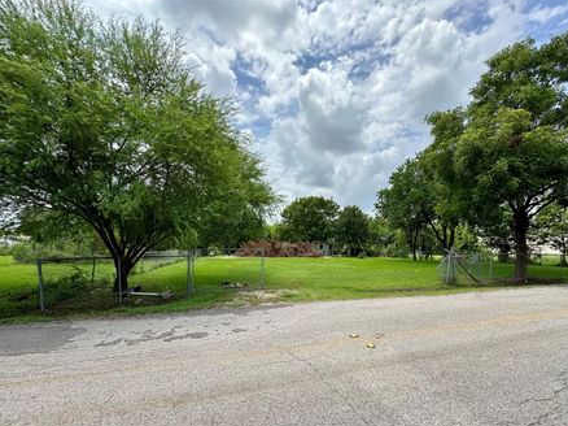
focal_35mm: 16
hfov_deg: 94.4
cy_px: 241
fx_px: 262
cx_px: 303
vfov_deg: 77.7
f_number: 2.2
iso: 50
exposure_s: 1/1689
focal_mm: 2.22
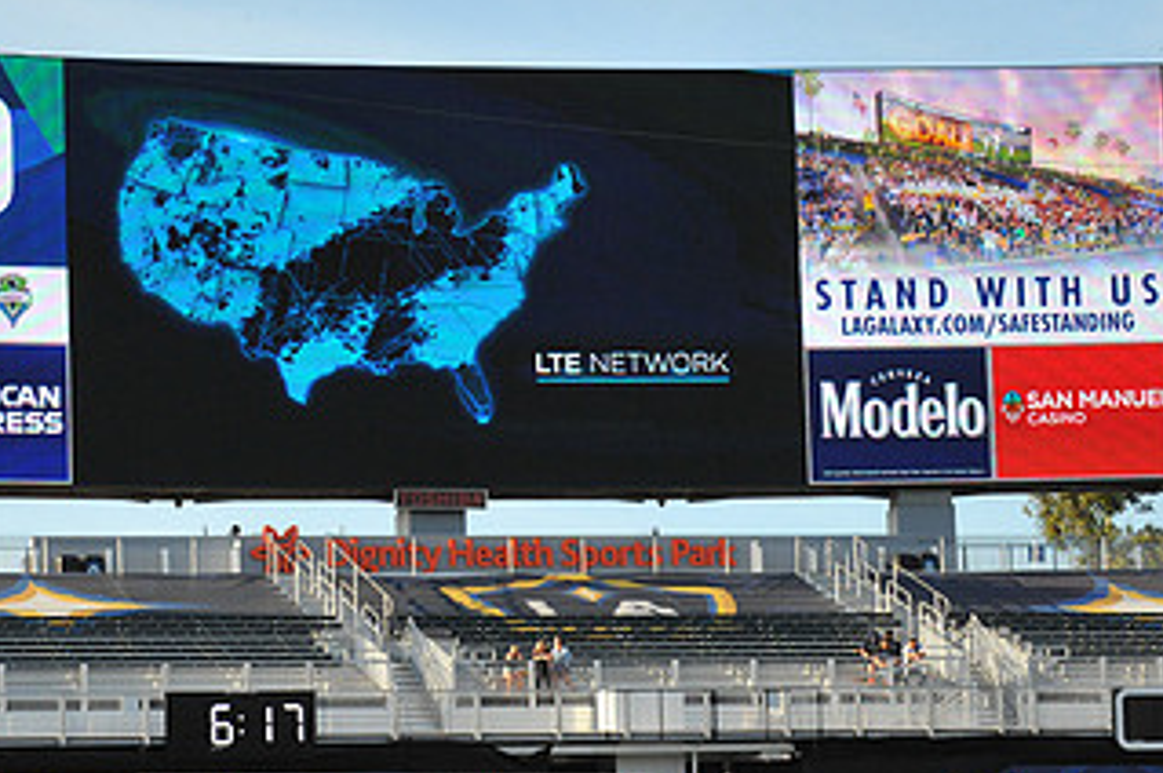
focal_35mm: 191
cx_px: 394
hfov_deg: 10.8
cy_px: 277
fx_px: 6164
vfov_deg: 7.2
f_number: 14
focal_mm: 105
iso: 1600
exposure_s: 1/800
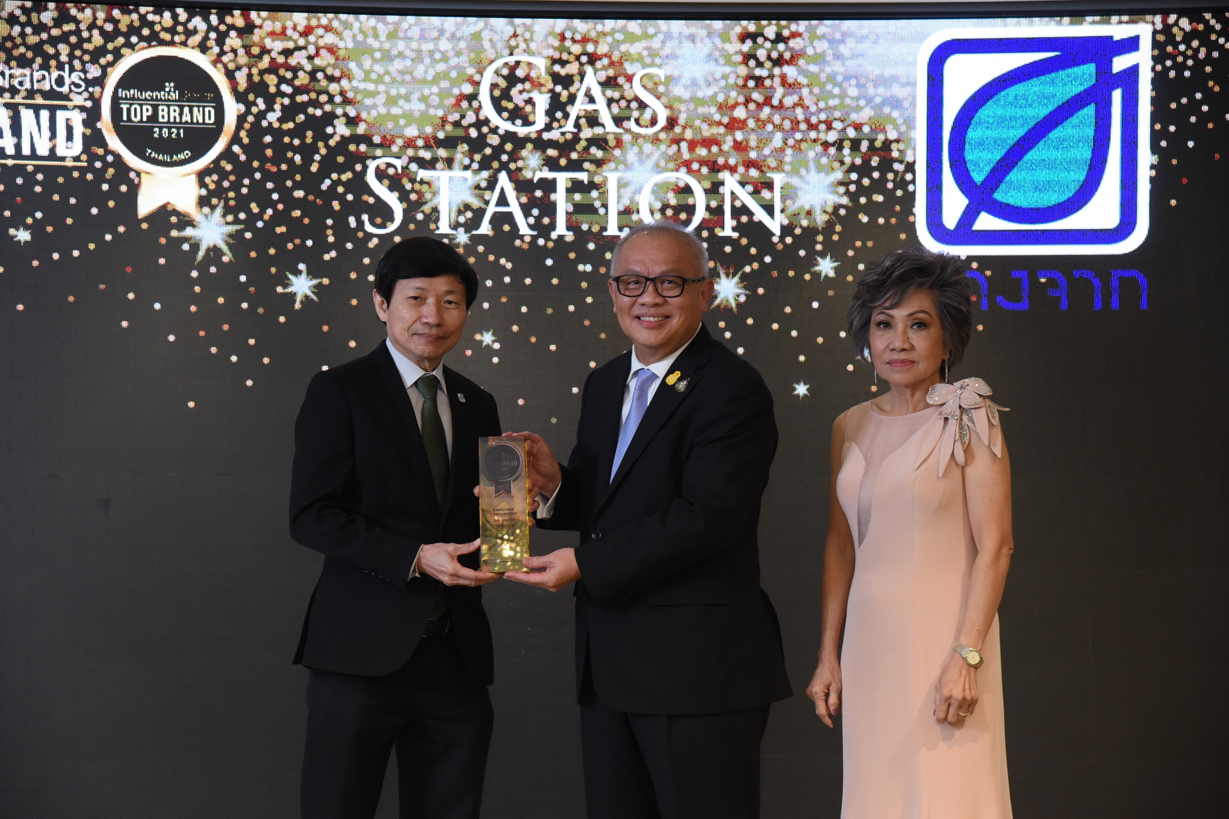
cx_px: 614
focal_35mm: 75
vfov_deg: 18.2
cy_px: 410
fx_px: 2560
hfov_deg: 27.0
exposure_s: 1/125
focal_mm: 75
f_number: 5.6
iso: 2500
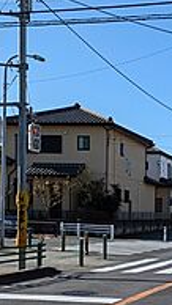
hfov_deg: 18.0
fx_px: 511
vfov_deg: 32.8
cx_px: 216
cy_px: 222
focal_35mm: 63
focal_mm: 5.43
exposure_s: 1/2155
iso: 46
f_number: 1.89
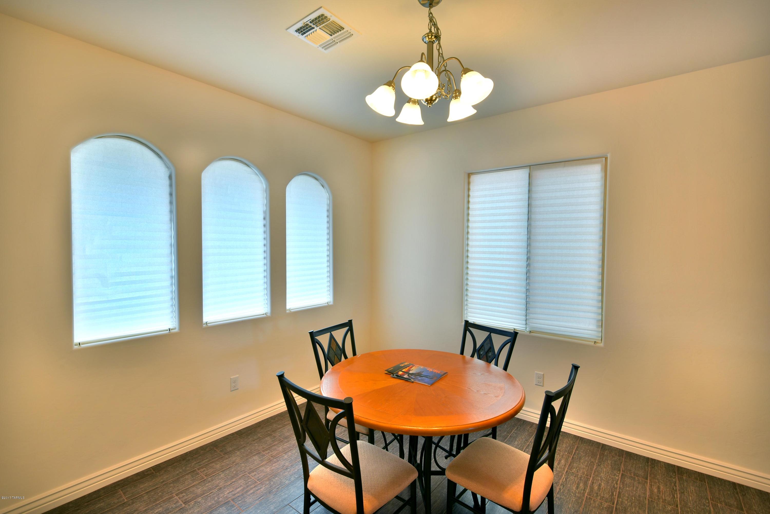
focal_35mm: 16
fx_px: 342
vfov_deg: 73.8
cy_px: 257
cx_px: 385
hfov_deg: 96.7
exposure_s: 1/3
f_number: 10
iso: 100
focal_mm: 16
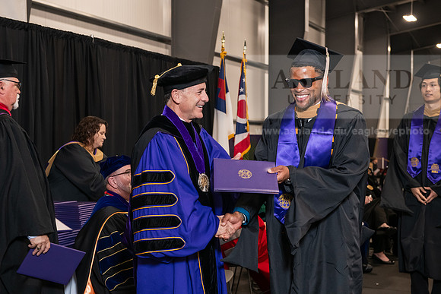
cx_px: 220
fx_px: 711
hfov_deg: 34.5
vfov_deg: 23.4
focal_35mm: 58
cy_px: 147
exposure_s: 1/125
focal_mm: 58
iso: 2000
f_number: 5
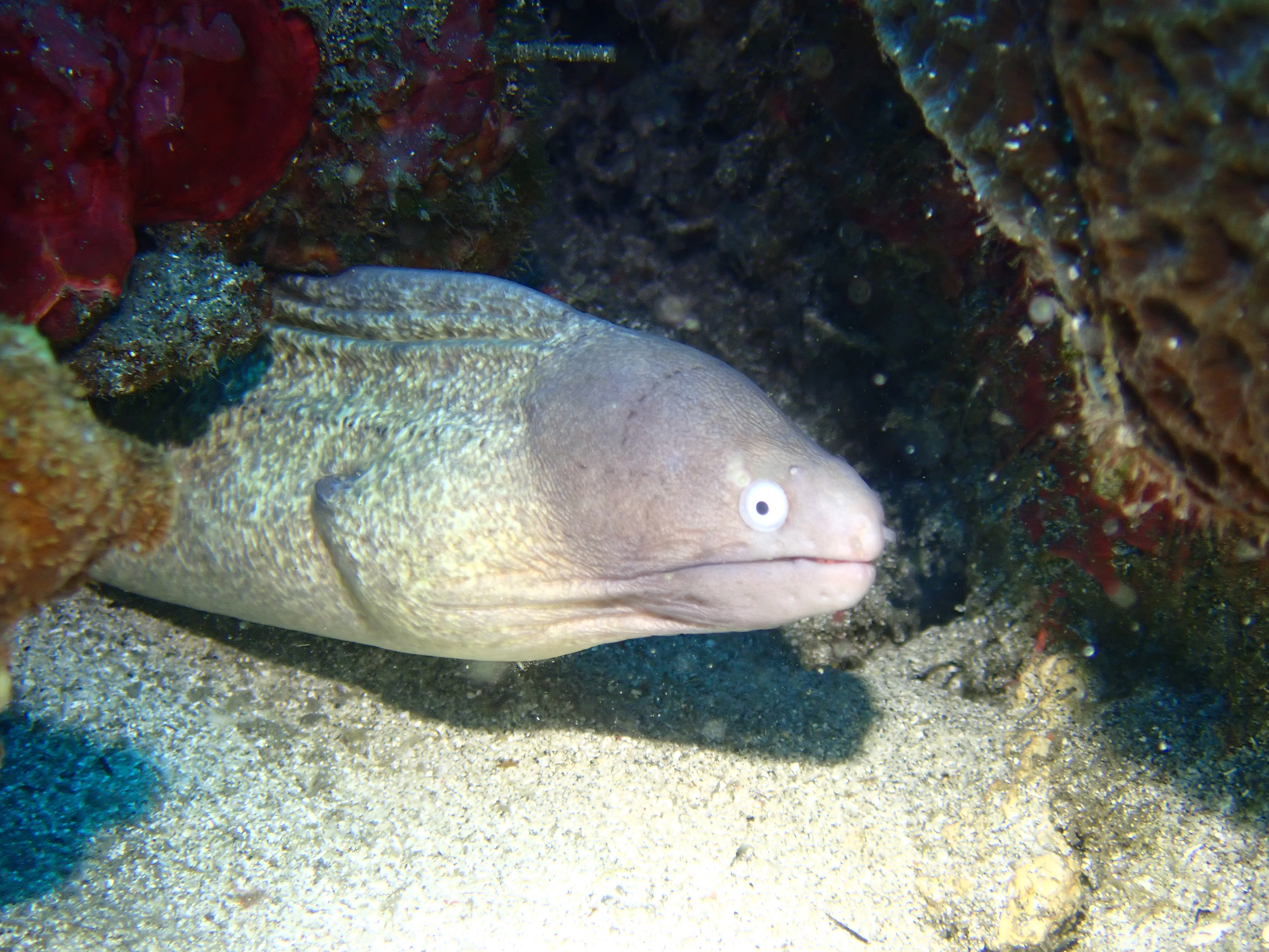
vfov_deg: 14.8
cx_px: 634
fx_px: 3666
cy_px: 476
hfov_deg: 19.6
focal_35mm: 100
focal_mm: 18
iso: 250
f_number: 4.9
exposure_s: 1/100
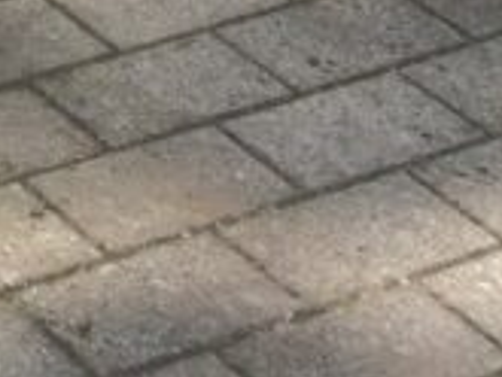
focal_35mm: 180
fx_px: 2612
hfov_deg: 8.9
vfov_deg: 7.3
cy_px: -787
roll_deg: +0.2
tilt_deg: -16.0
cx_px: -1025
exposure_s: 1/873
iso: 32
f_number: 2.2
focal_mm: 4.15
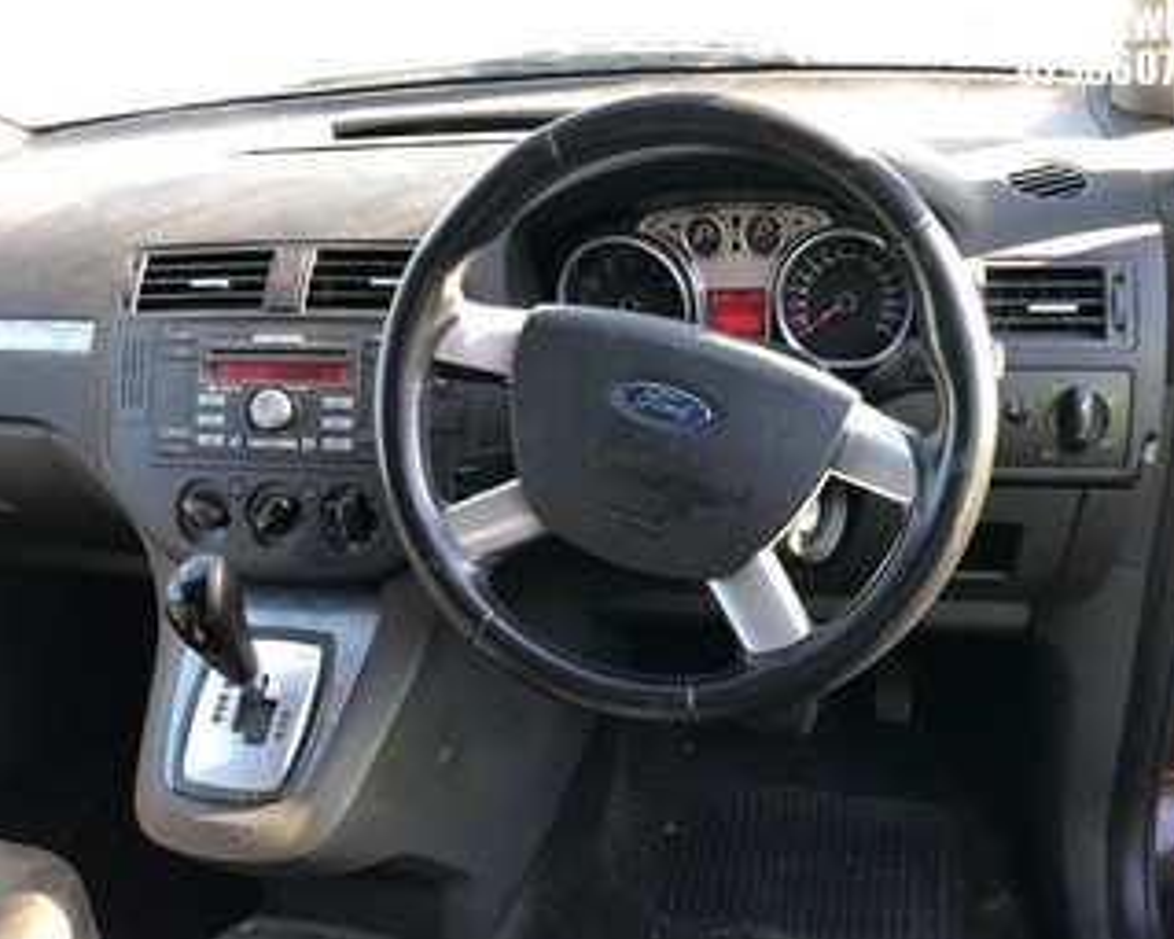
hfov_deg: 58.7
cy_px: 479
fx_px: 1042
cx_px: 637
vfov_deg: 48.5
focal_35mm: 30
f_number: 1.8
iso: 32
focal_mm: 4
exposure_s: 1/43
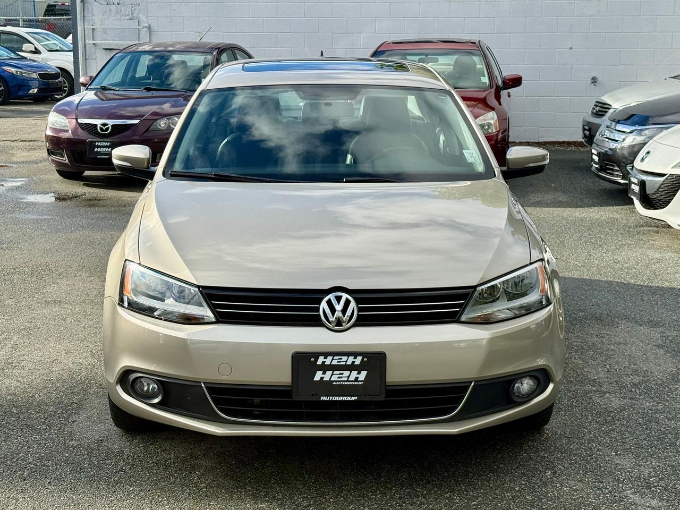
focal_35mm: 48
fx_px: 943
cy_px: 255
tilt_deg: -9.7
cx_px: 340
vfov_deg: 30.3
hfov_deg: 39.7
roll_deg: -0.5
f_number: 1.78
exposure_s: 1/3096
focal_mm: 6.76
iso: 64
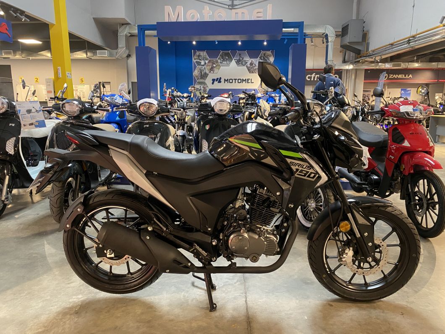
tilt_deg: -10.7
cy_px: 167
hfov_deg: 67.3
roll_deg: -0.1
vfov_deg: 53.1
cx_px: 222
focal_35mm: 26
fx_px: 334
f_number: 1.8
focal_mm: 4.25
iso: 400
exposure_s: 1/50
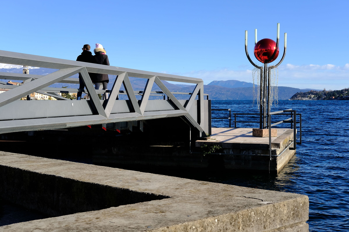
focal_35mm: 53
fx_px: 514
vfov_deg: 25.5
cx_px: 174
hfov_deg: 37.5
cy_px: 116
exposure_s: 1/250
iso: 200
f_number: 9
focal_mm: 35
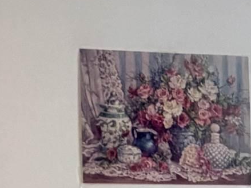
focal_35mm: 98
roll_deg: +1.6
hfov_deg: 19.3
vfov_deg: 13.8
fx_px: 710
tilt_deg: +2.0
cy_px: 312
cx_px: 268
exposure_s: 1/70
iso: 320
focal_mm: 2.22
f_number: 2.2
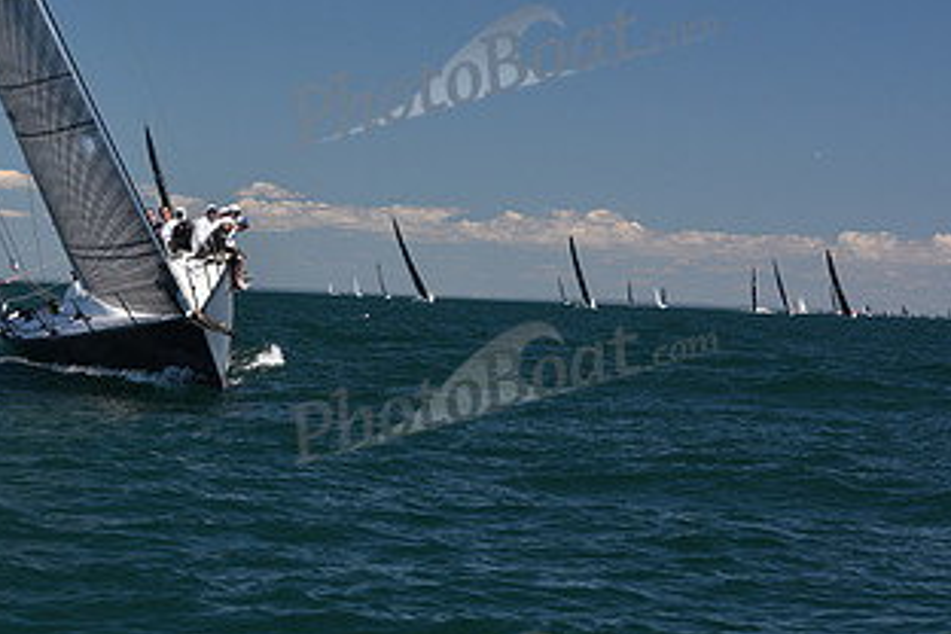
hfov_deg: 15.6
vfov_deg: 10.5
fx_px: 3434
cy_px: 270
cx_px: 134
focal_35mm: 130
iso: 250
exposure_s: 1/800
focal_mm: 70
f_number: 5.6
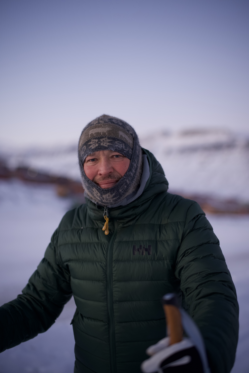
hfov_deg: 27.0
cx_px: 124
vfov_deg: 39.6
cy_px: 186
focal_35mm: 50
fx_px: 519
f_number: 1.6
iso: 500
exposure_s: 1/640
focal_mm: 50
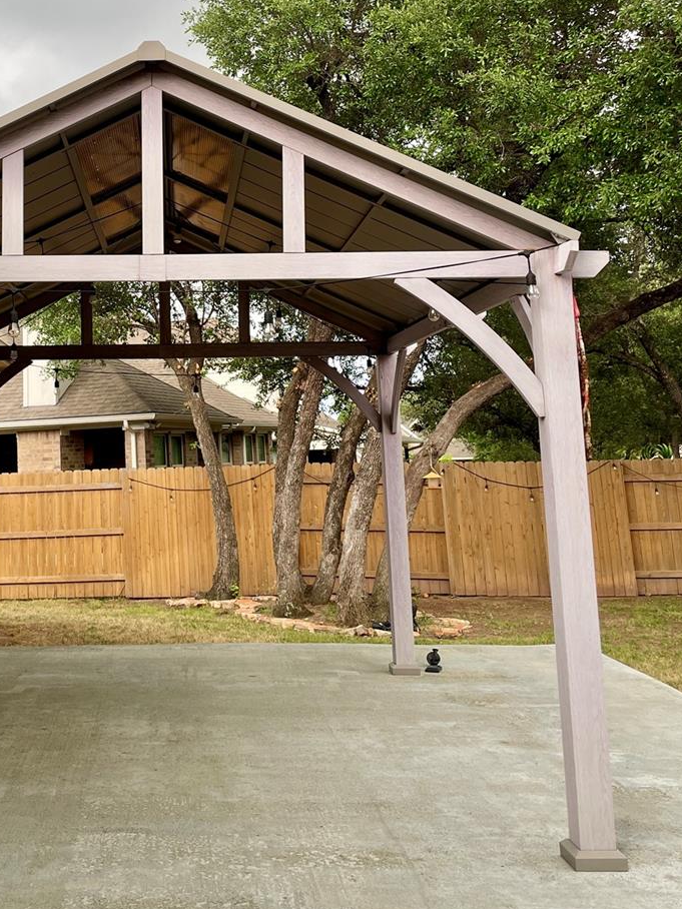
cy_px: 250
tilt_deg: +10.7
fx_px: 1156
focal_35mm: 44
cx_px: 132
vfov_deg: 41.9
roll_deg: +2.6
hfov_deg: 32.0
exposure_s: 1/246
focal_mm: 4.2
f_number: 1.6
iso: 32
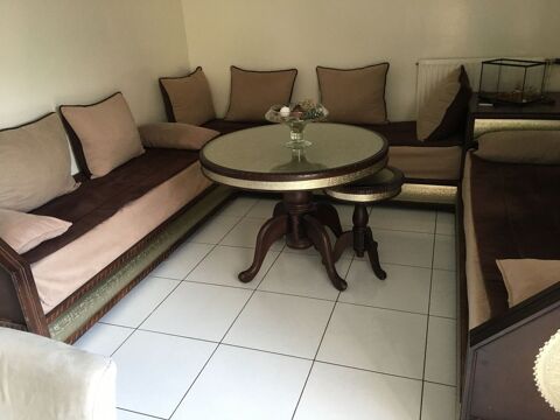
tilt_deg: -22.4
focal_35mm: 29
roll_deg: +4.3
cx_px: 280
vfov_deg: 48.2
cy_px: 210
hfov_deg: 61.7
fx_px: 469
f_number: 2.2
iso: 125
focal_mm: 4.15
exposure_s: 1/33
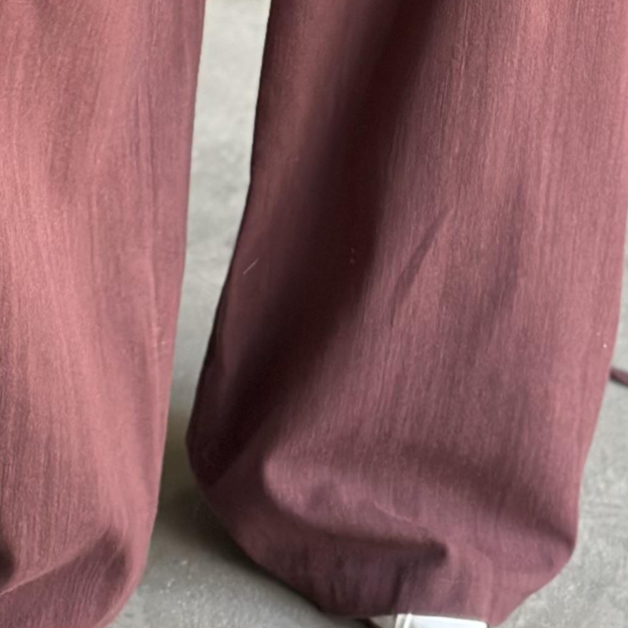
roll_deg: -4.4
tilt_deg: -33.6
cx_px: 210
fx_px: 3489
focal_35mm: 170
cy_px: -275
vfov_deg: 10.0
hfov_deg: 10.3
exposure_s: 1/60
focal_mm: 6.86
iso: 250
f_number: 1.78
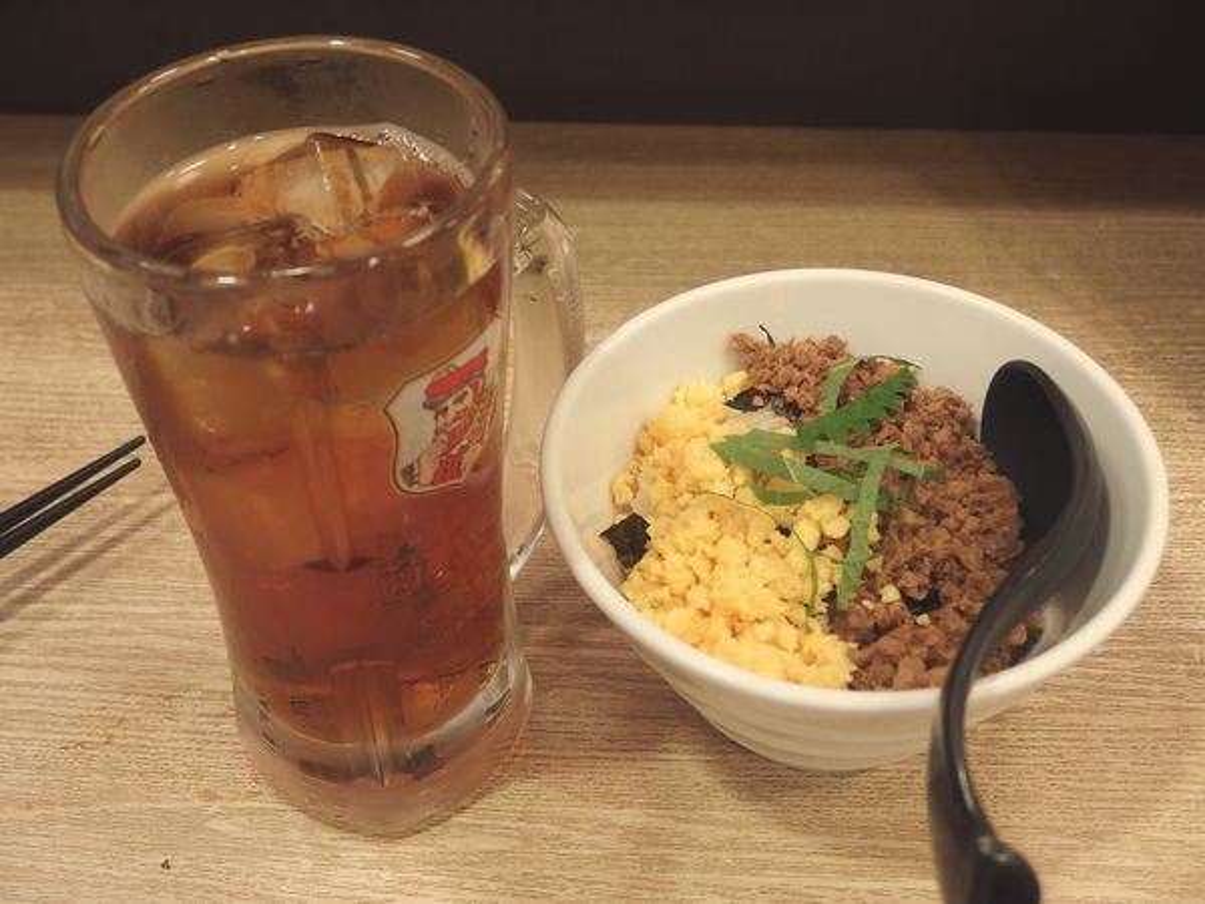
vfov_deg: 31.5
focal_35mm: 46
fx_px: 1601
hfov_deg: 41.2
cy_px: 452
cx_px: 602
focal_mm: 8.3
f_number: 2.1
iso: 250
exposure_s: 1/50
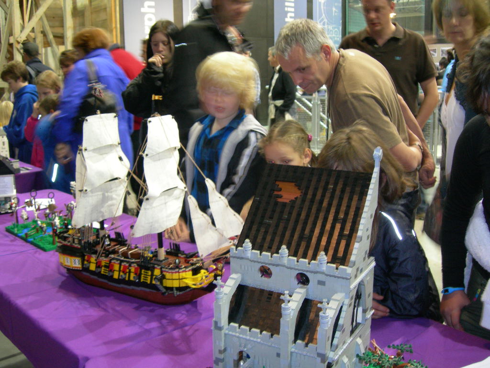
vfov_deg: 37.7
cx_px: 245
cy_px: 184
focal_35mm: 38
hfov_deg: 49.0
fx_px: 538
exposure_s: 1/5.8
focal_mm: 7.8
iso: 200
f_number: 2.8
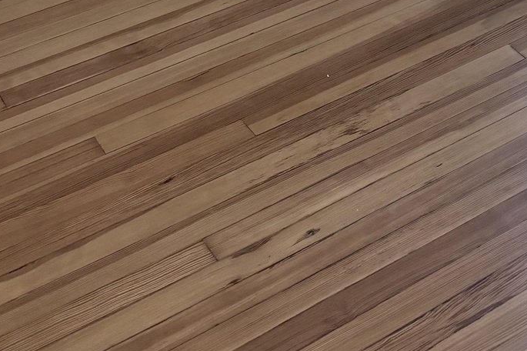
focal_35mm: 84
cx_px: 512
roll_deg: +1.5
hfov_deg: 23.3
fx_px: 1229
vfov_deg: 12.4
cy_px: -521
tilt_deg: -9.0
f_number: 1.78
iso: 200
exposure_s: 1/228
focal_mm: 6.76
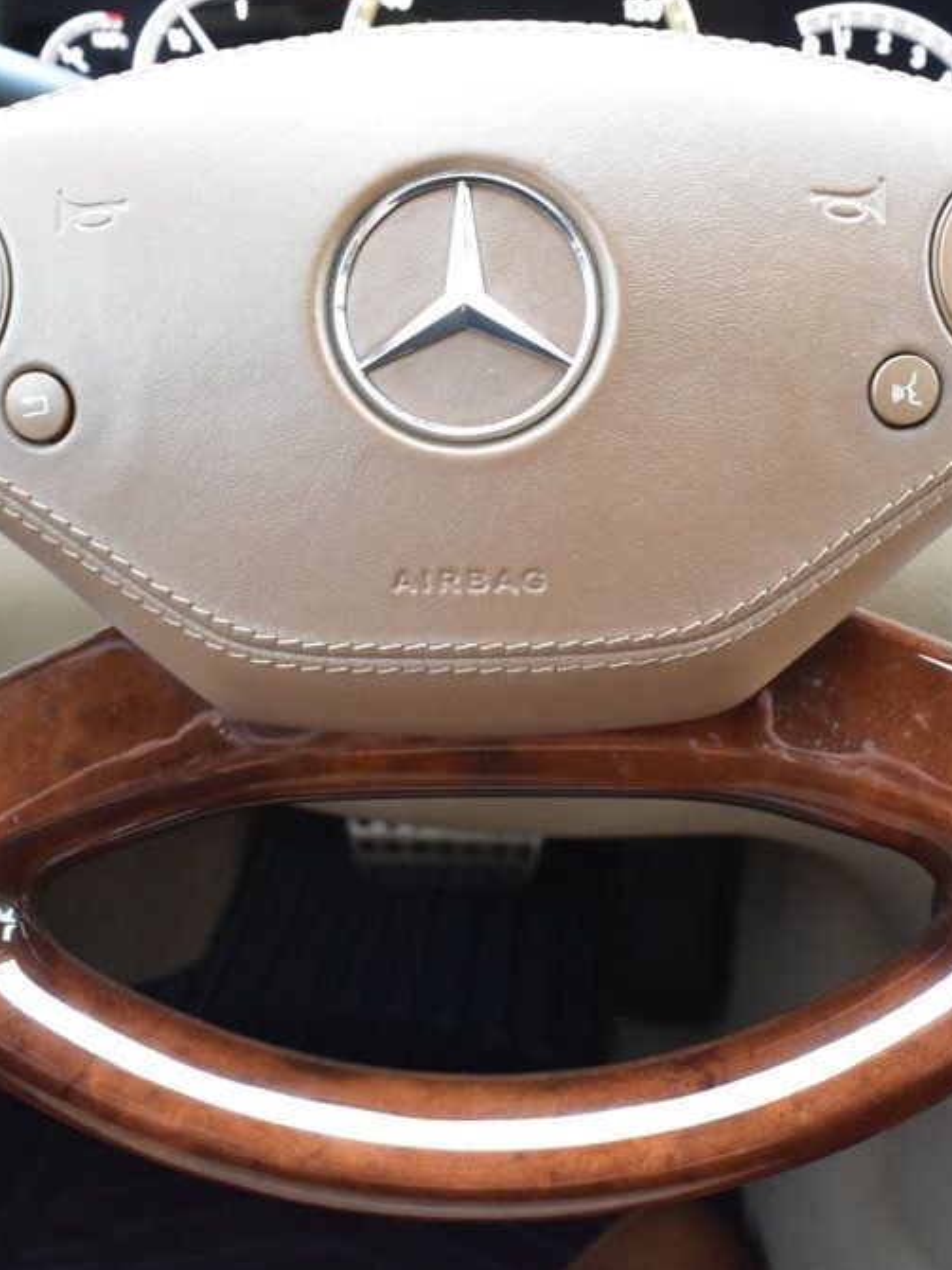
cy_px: 636
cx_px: 507
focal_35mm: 44
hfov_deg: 32.9
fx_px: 1614
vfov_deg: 43.0
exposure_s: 1/15
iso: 1600
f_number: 6.3
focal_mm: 20
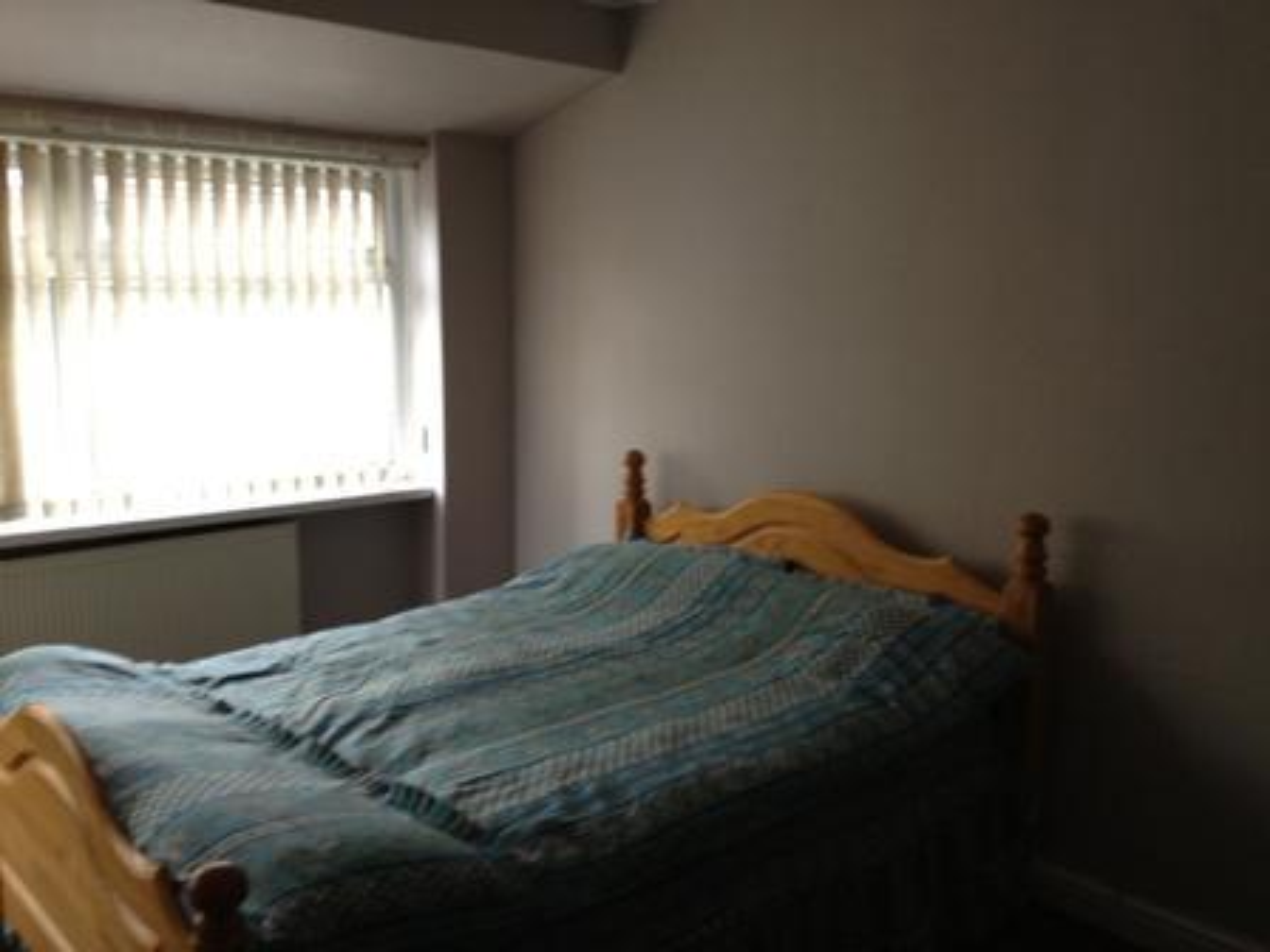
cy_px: 476
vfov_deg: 40.7
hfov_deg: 52.6
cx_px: 635
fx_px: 1284
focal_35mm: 35
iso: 125
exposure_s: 1/20
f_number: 2.4
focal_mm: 4.28
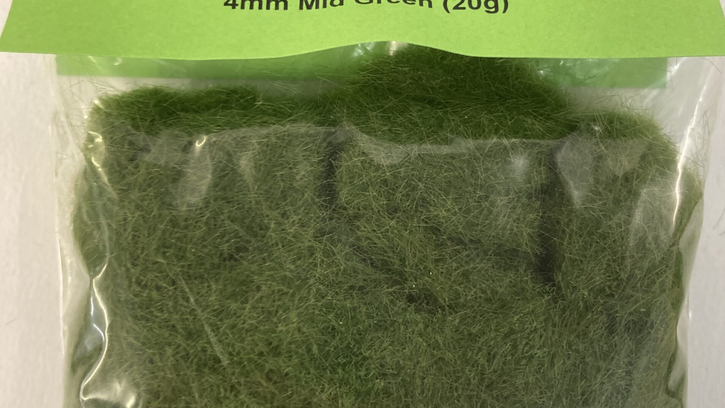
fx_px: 788
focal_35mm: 41
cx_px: 365
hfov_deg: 49.4
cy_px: 156
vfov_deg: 28.9
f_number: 1.8
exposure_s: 1/50
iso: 160
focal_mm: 3.99
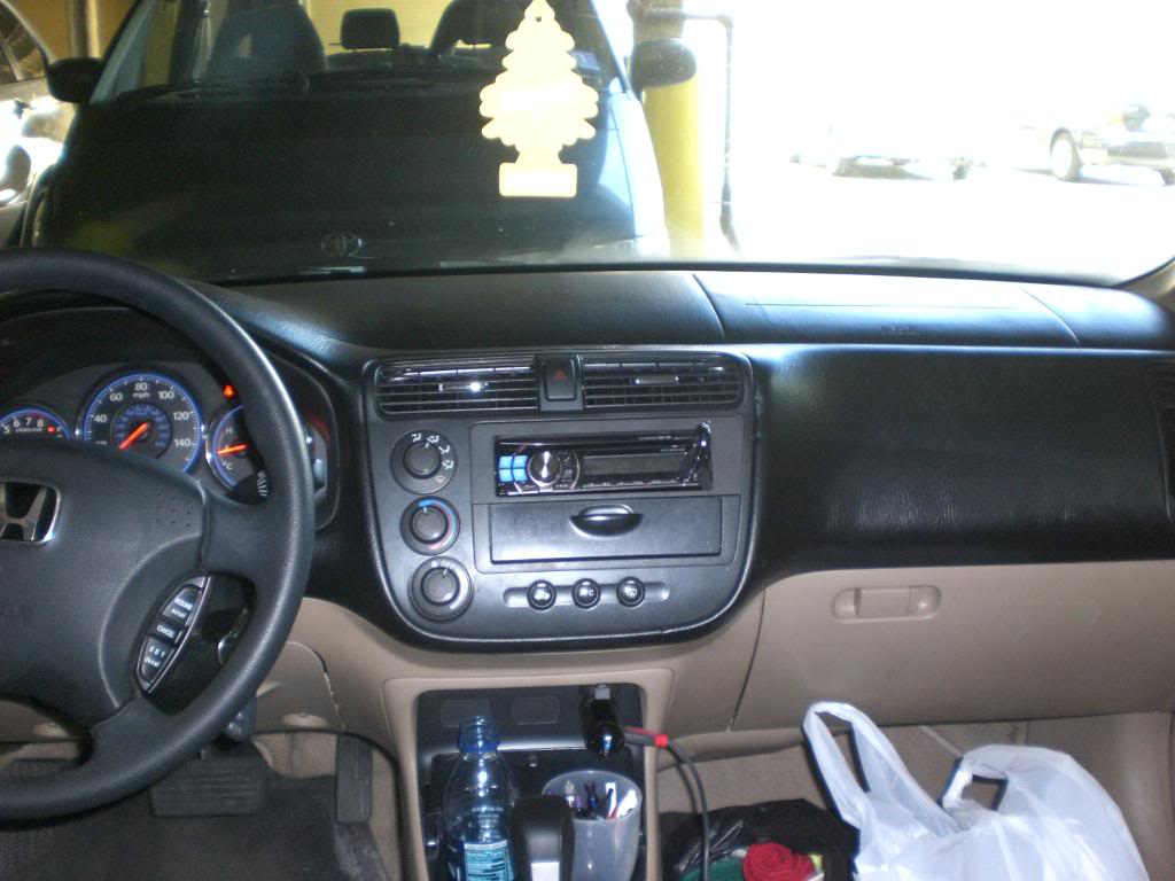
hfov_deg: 49.0
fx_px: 1290
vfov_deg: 37.7
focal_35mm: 38
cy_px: 440
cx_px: 588
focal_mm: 6.3
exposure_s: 1/60
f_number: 3.1
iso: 200
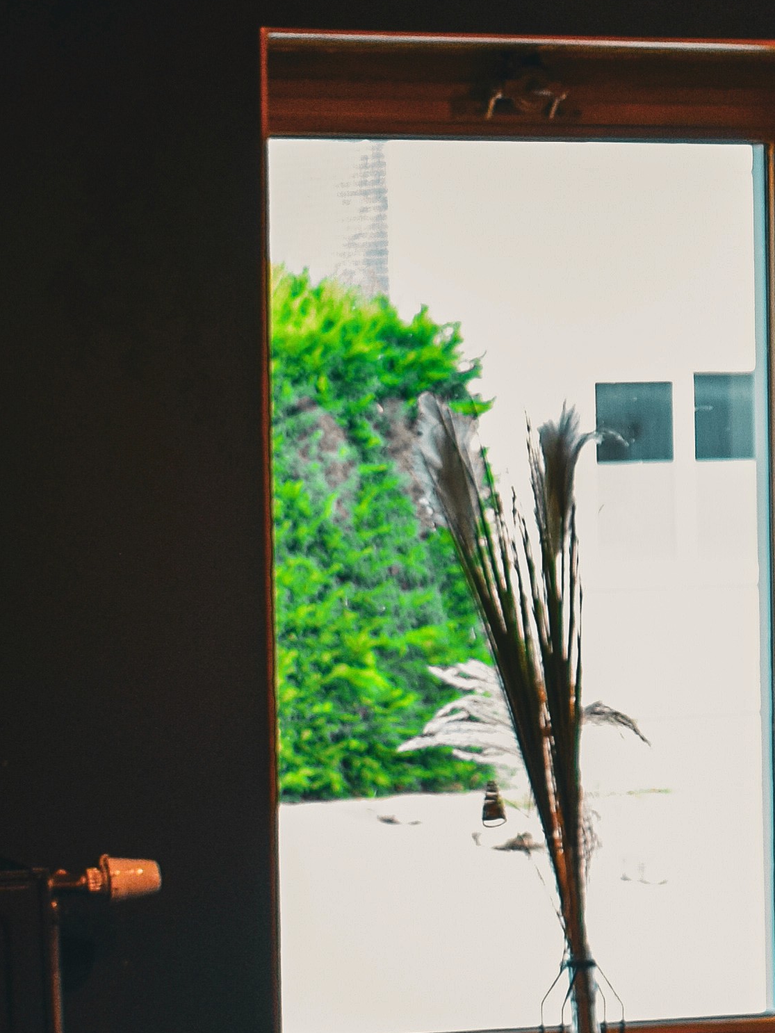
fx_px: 4864
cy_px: 697
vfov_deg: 12.1
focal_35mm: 163
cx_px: 1100
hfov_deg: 8.9
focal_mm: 28
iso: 400
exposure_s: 1/80
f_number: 4.5
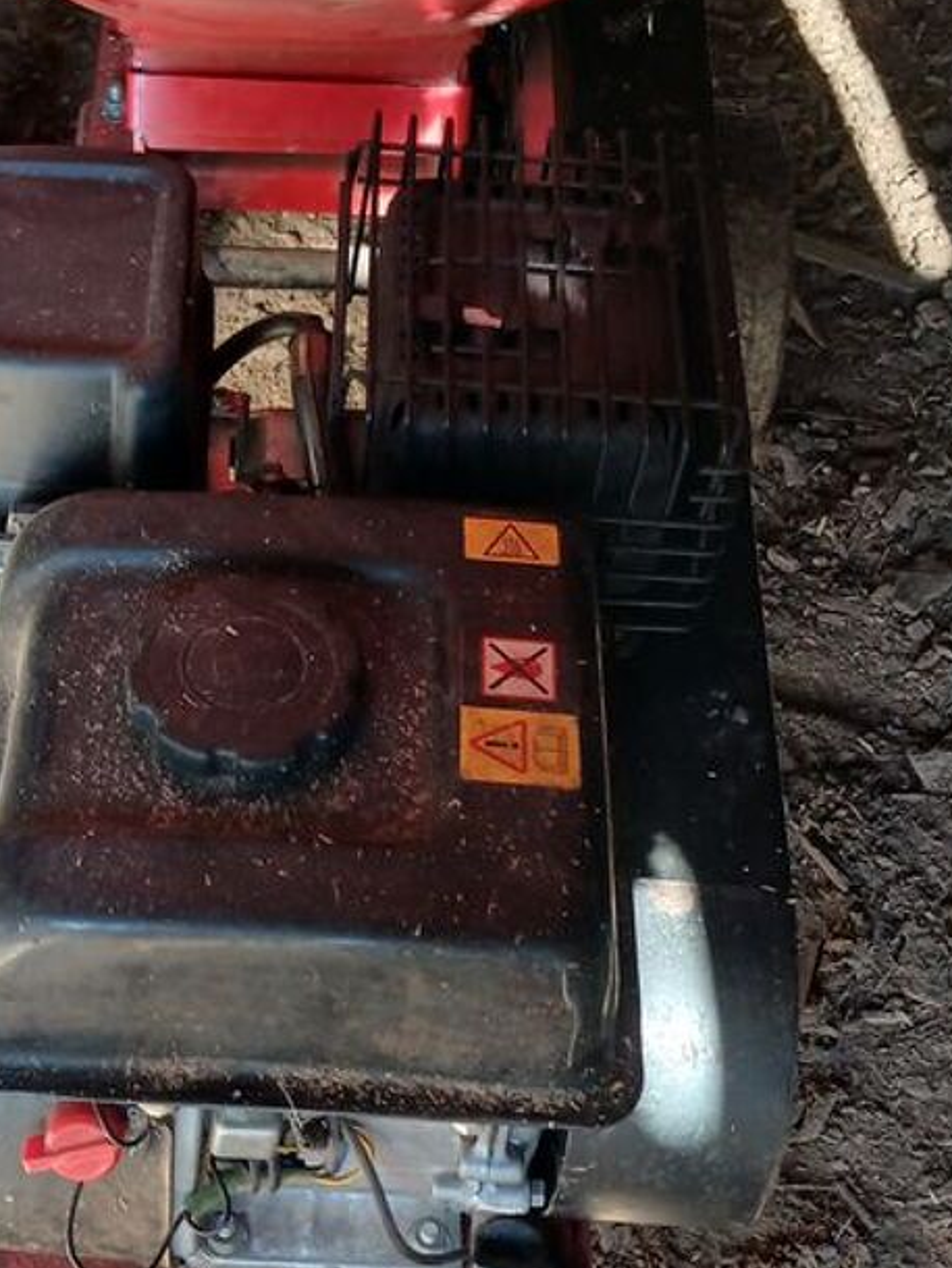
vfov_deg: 32.6
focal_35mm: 59
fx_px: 2162
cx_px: 258
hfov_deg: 24.6
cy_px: 525
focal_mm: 3.98
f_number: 1.8
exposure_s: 1/50
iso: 100
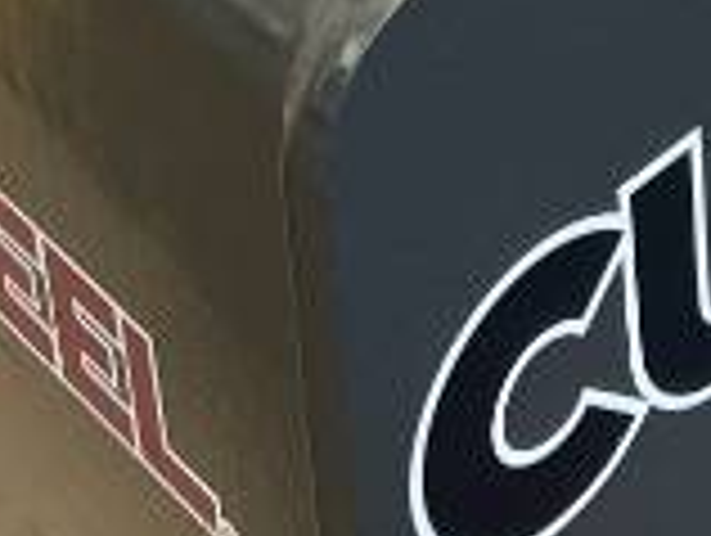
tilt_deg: -29.8
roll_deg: +3.1
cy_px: -450
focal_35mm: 168
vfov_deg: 8.5
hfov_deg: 11.7
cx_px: 572
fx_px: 3456
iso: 80
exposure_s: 1/121
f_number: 1.5
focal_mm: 5.7
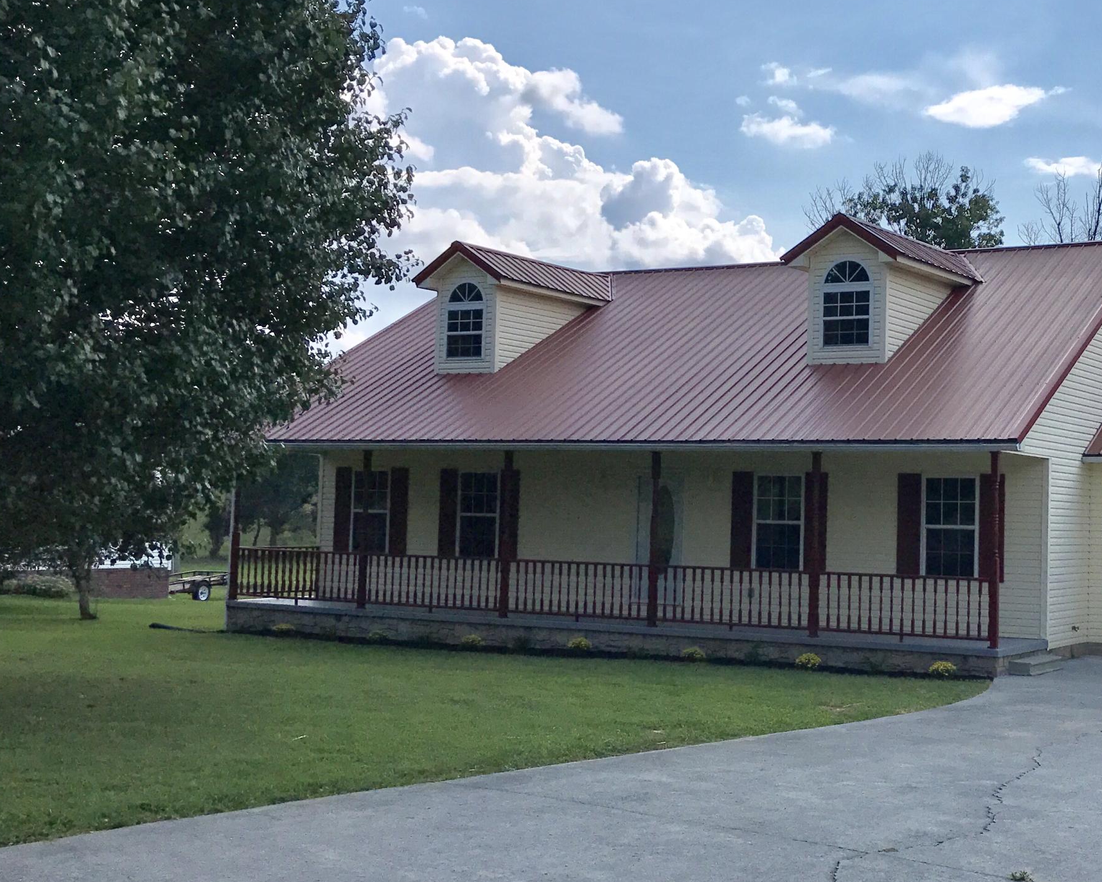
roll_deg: -1.0
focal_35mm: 46
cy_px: 459
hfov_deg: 39.0
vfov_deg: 32.7
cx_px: 861
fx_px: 1500
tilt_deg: +1.4
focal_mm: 3.99
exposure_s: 1/5988
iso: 20
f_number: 1.8
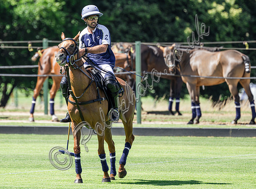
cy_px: 66
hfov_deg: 3.0
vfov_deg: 2.2
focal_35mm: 659
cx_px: 99
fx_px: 4850
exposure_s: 1/500
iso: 320
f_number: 5.6
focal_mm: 400
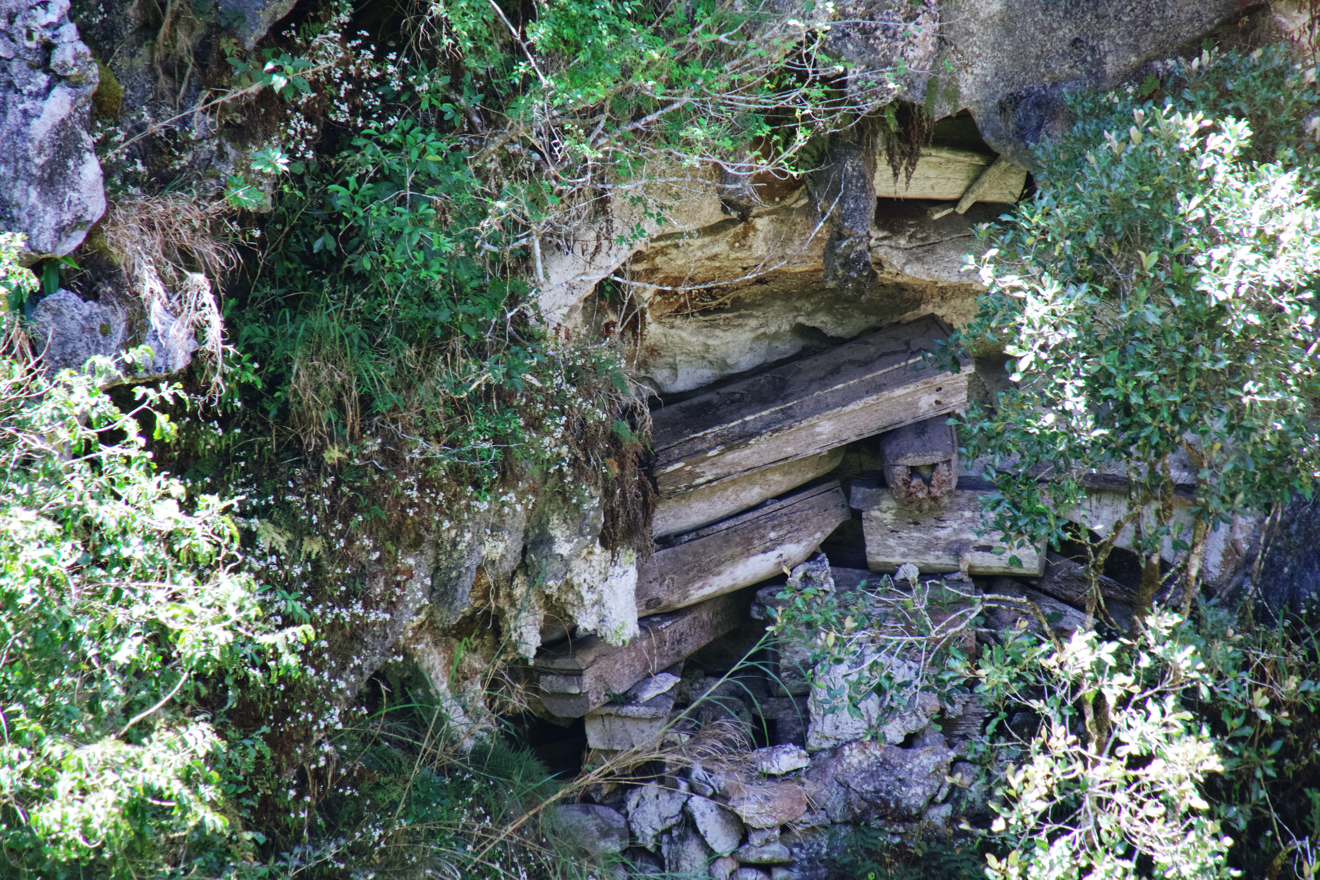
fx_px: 16499
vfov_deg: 3.1
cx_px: 660
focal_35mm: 450
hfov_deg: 4.6
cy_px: 440
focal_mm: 300
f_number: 6.3
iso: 640
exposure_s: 1/125
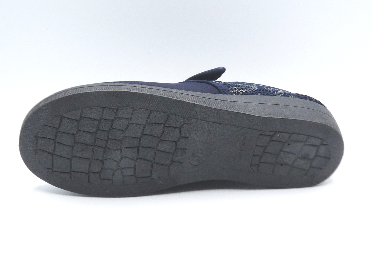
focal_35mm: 48
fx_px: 516
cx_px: 186
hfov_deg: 39.7
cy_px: 140
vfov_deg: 30.3
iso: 100
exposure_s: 1/160
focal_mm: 4.8
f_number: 4
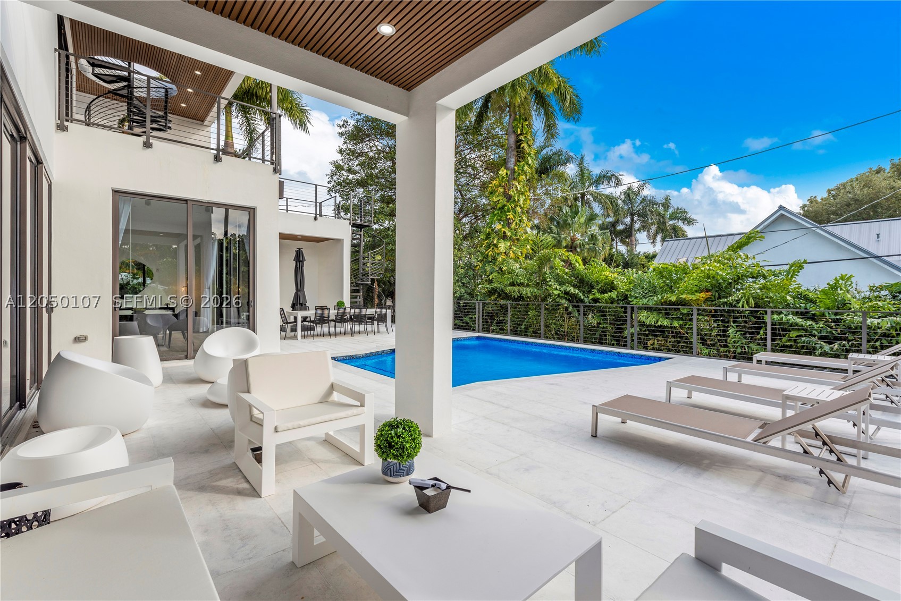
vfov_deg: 73.8
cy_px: 300
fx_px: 401
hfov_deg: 96.7
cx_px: 450
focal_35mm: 16
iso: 100
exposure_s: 1/100
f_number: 13
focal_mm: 16
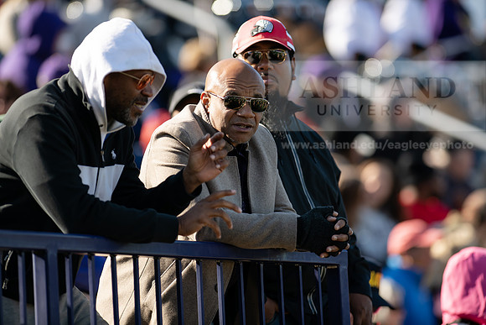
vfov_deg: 4.6
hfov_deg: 6.9
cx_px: 243
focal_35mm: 300
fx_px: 4051
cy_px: 162
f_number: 3.2
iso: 125
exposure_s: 1/800
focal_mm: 300
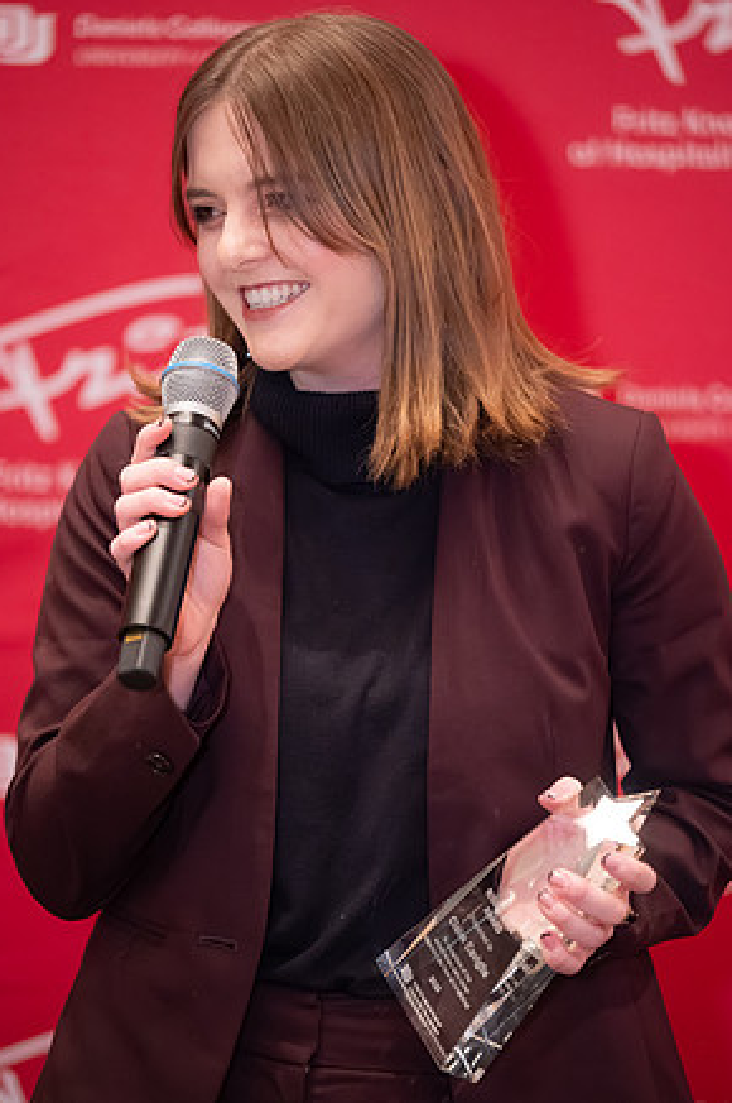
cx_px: 365
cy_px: 538
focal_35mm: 170
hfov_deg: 8.1
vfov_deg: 12.1
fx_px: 5201
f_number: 2.8
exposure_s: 1/80
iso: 8000
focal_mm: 165
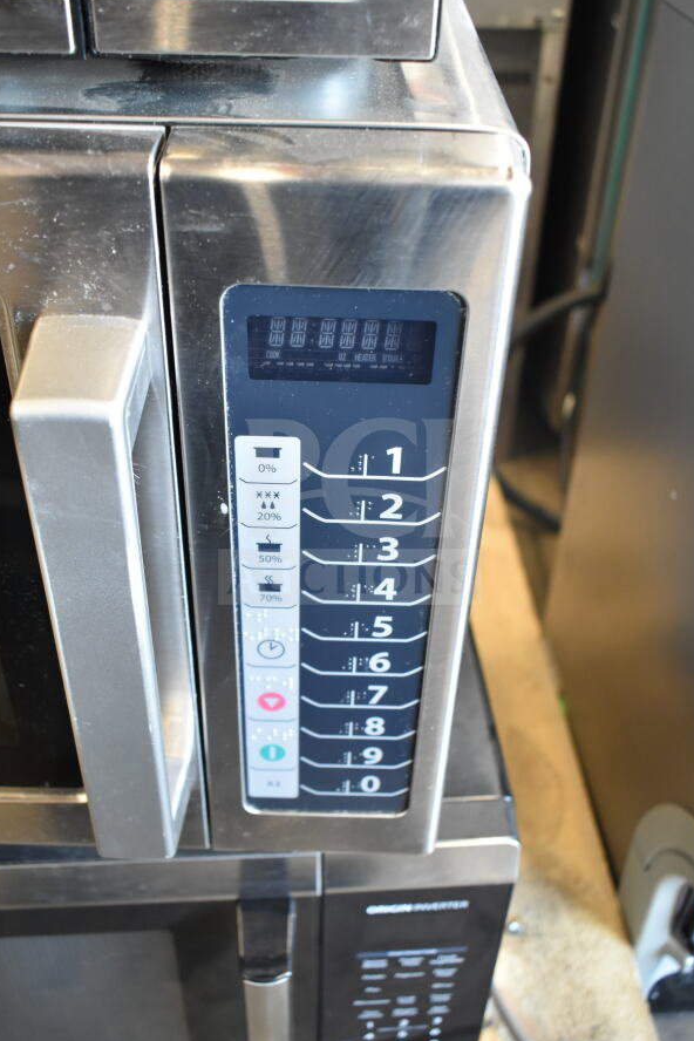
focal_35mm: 36
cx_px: 349
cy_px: 511
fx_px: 1027
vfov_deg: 53.8
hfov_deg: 37.3
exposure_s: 1/40
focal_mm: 23
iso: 1800
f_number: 3.8
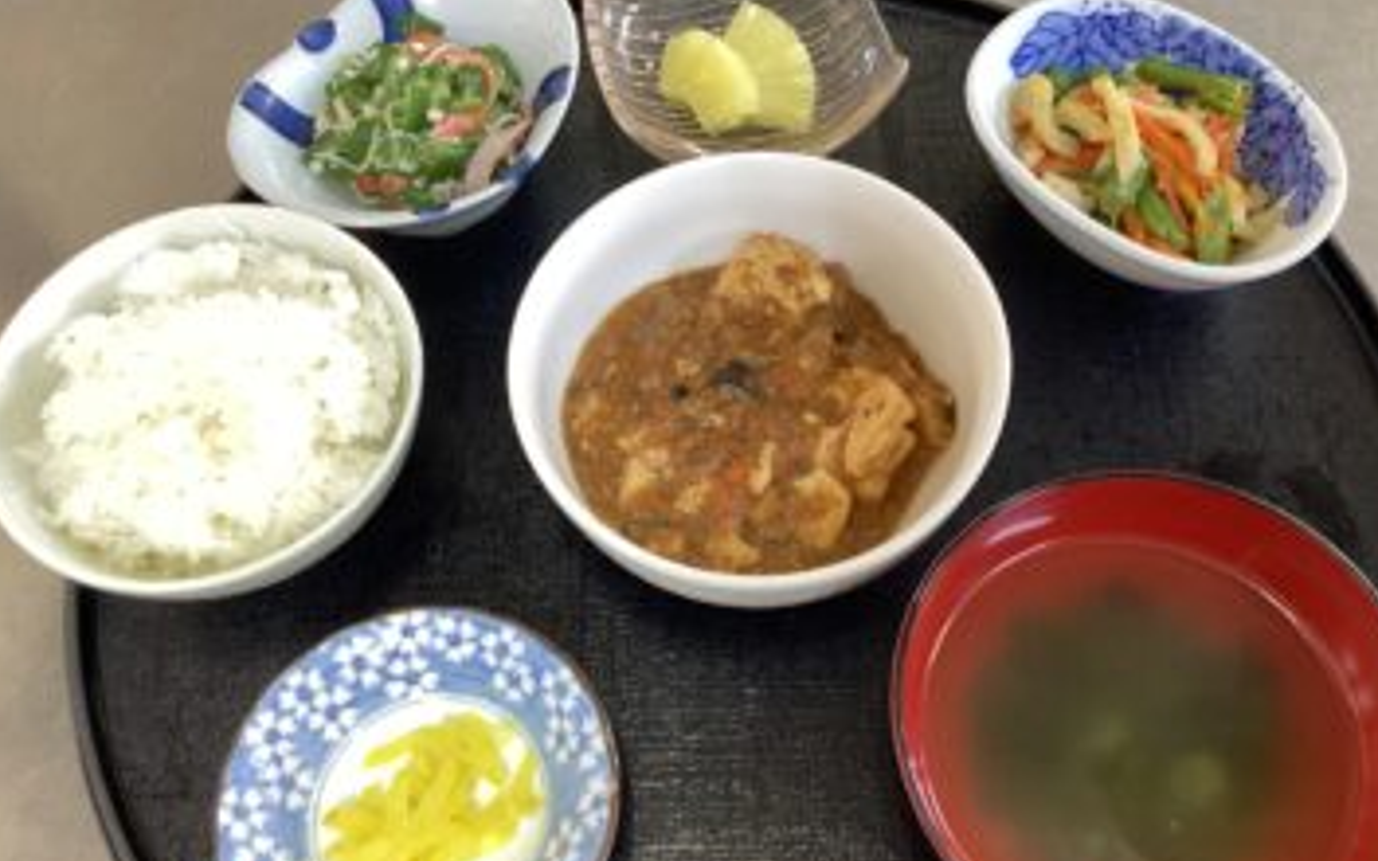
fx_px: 1314
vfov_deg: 36.3
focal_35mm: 35
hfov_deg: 55.3
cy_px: 468
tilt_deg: -64.9
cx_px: 714
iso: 400
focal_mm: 3.3
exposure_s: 1/40
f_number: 2.4
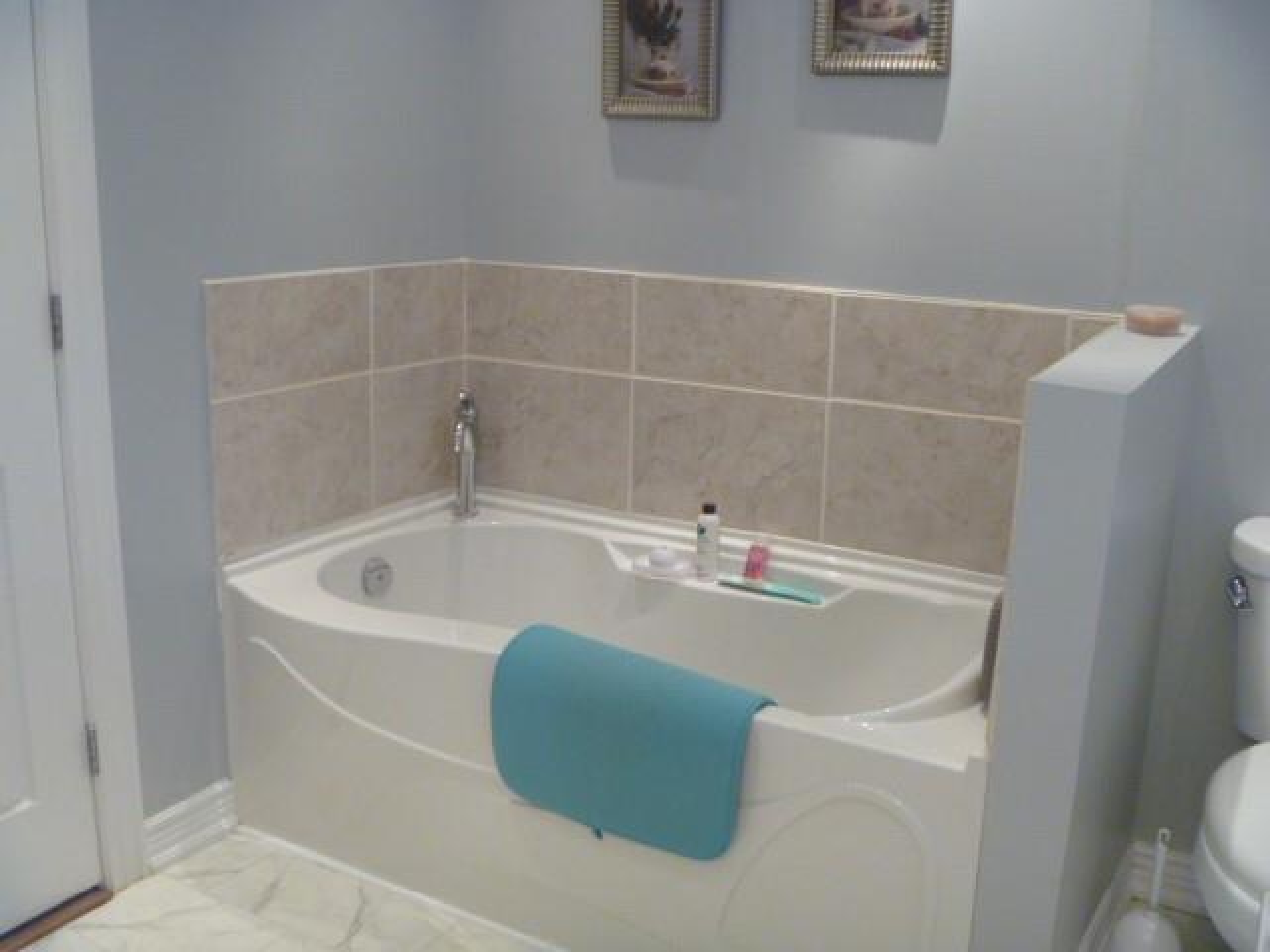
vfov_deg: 40.7
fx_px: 1284
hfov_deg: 52.6
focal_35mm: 35
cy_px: 476
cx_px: 635
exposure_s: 1/30
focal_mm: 6.3
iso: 320
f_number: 3.5
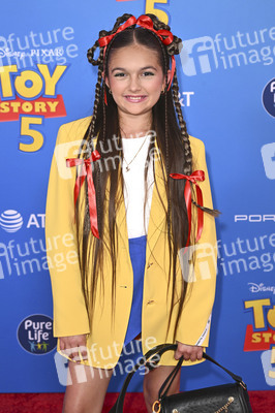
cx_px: 138
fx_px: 964
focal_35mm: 84
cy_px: 206
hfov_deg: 16.2
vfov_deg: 24.2
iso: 1250
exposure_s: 1/250
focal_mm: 84
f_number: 6.3
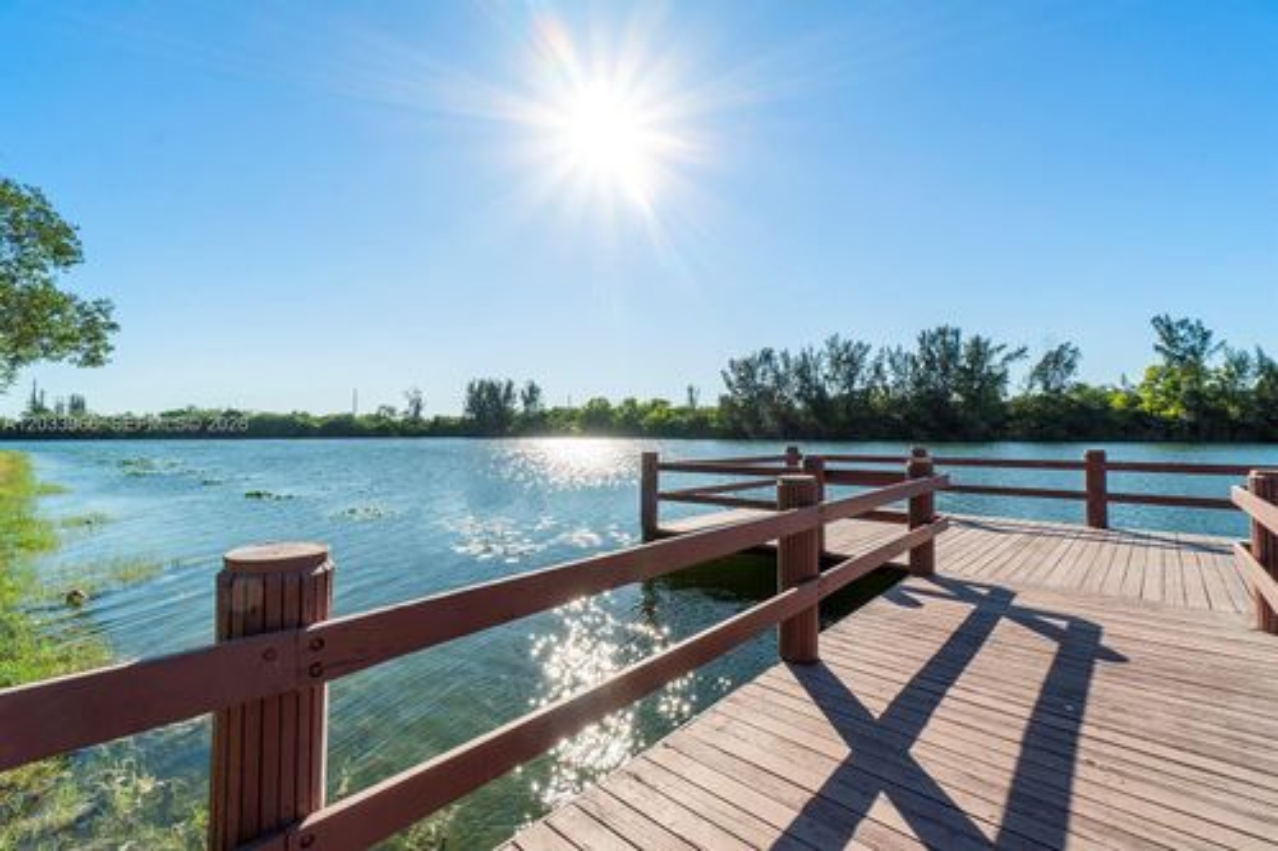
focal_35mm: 15
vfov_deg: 77.3
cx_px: 639
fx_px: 532
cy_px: 426
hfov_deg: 100.4
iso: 100
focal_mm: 10
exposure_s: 1/200
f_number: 11
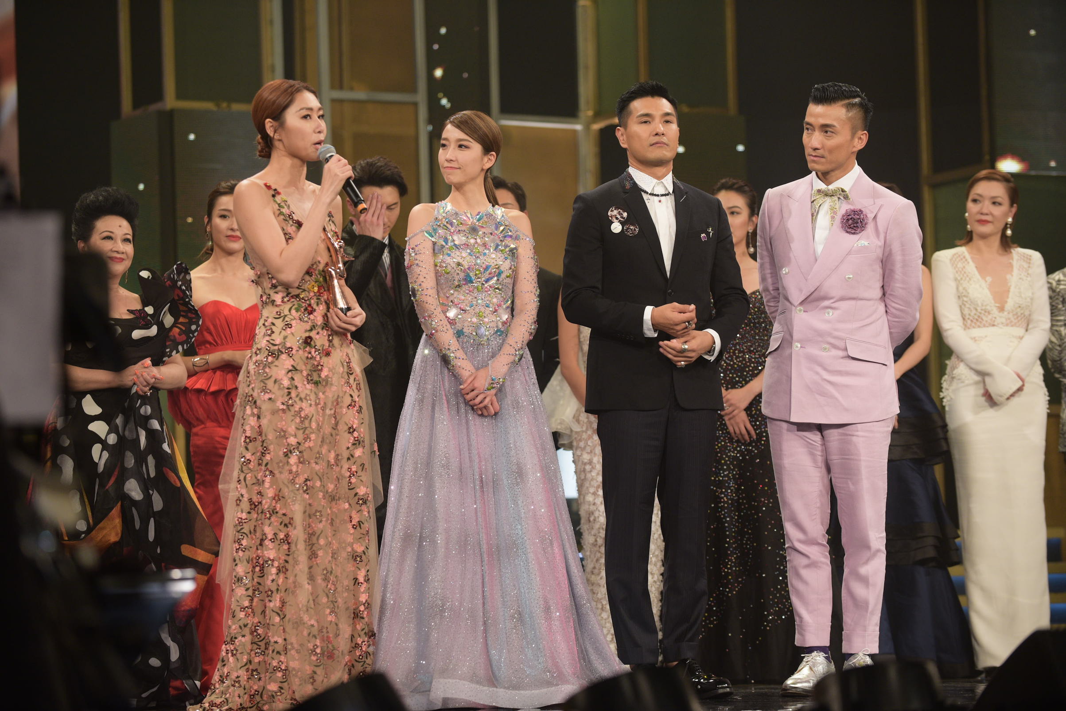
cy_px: 356
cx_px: 533
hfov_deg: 17.1
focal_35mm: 120
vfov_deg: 11.4
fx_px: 3554
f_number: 4
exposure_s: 1/200
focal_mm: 120
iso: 800
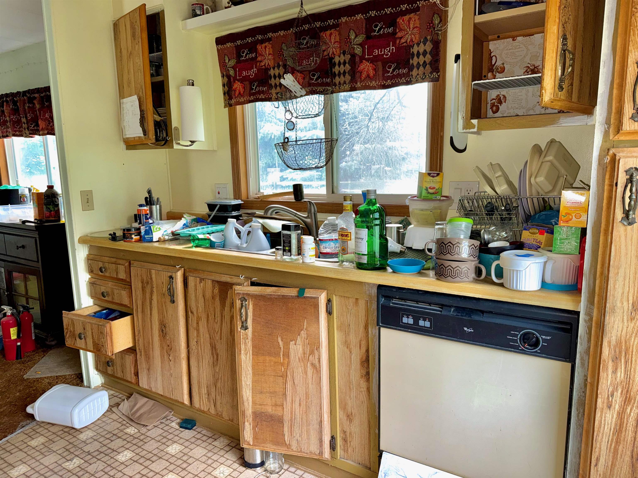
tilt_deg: -9.8
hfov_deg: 71.6
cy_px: 239
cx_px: 319
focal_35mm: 24
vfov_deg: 56.8
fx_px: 442
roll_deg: +1.1
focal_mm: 6.76
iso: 100
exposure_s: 1/43
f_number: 1.78
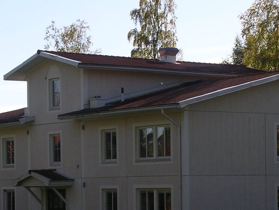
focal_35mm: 147
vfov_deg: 10.1
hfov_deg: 13.4
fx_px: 1185
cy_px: 166
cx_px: 151
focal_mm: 14.9
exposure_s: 1/408
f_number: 5
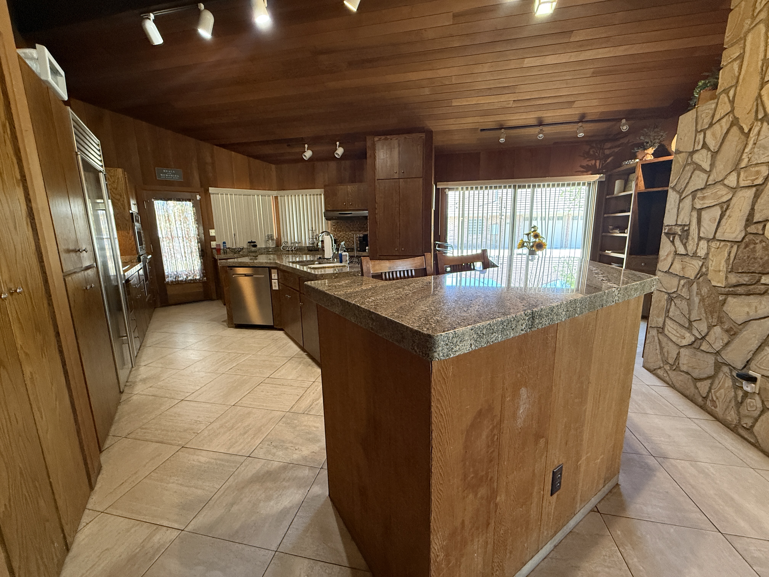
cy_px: 288
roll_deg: +0.5
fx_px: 311
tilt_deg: -10.6
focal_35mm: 14
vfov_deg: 85.7
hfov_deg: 102.1
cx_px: 384
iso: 400
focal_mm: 2.22
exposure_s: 1/60
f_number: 2.2
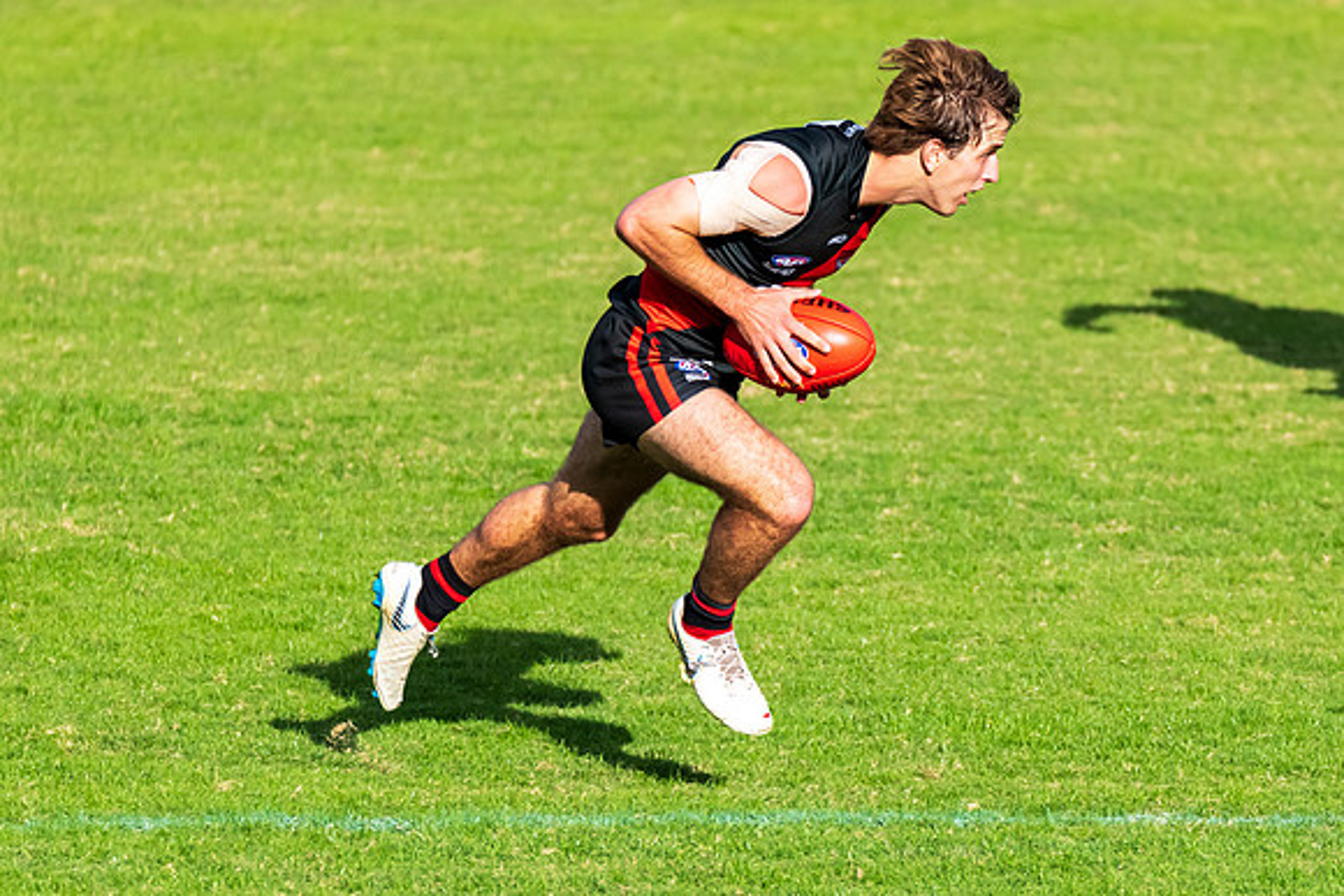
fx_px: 22400
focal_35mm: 600
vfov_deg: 2.3
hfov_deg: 3.4
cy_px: 383
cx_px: 890
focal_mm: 380
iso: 1000
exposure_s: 1/4000
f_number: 6
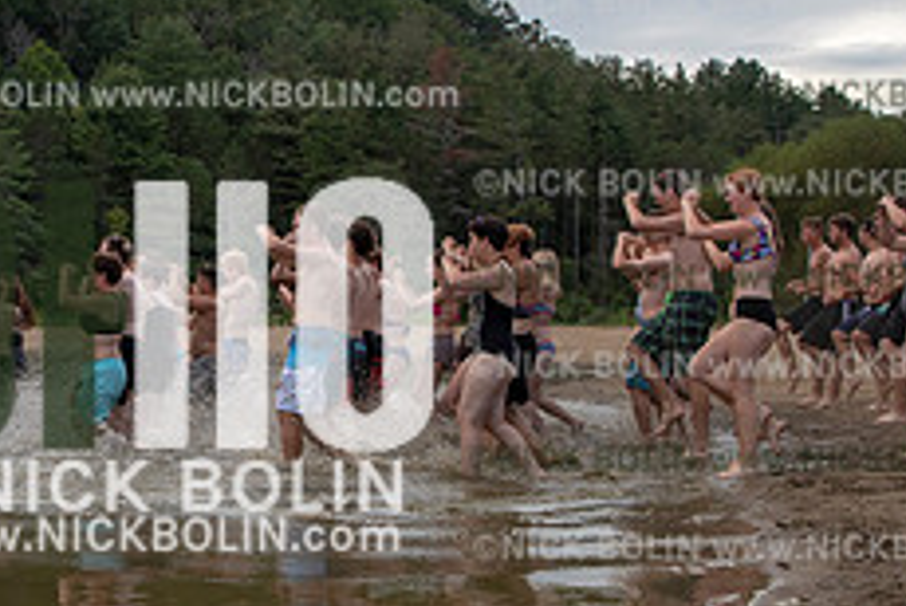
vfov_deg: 18.7
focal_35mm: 73
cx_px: 154
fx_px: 1839
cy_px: 368
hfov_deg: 27.0
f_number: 3.2
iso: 160
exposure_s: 1/800
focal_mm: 29
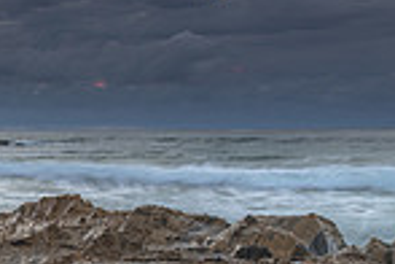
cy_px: 185
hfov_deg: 19.9
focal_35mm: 95
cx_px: -107
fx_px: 1042
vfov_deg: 14.4
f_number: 8
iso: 80
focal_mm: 24
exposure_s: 1
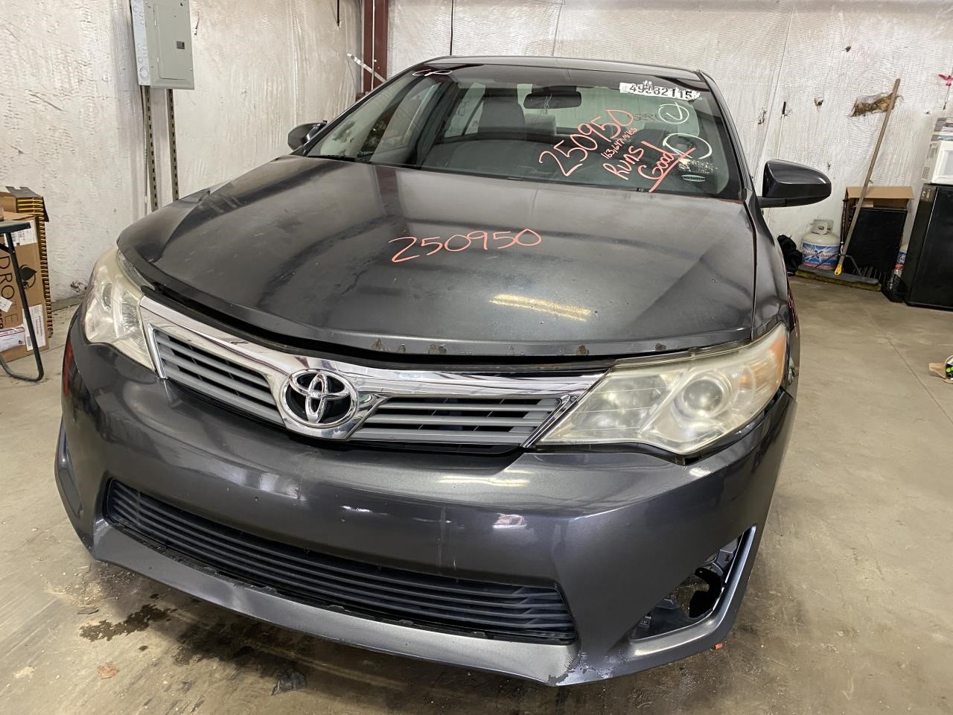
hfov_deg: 67.3
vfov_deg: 53.1
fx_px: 716
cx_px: 476
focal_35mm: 26
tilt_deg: -19.5
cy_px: 358
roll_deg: -3.4
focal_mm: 4.25
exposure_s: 1/60
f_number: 1.8
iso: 160
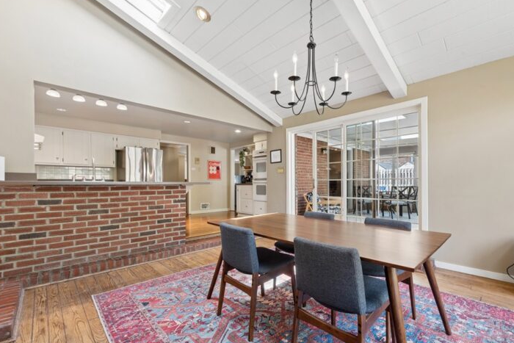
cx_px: 286
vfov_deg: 73.6
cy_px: 186
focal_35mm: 16
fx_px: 228
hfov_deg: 96.3
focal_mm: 14
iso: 50
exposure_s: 1/3.33
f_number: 11
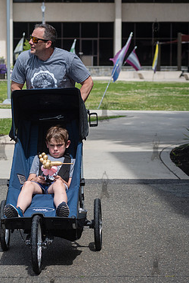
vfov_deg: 15.0
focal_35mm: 137
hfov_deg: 10.0
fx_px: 1079
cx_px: 20
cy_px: 147
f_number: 4.5
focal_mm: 80
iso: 250
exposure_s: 1/1600
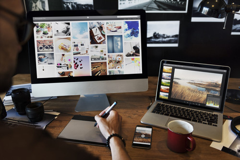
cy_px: 80
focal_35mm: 31
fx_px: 207
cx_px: 120
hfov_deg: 60.3
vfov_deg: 42.4
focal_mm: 31
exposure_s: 1/100
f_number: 3.2
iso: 200
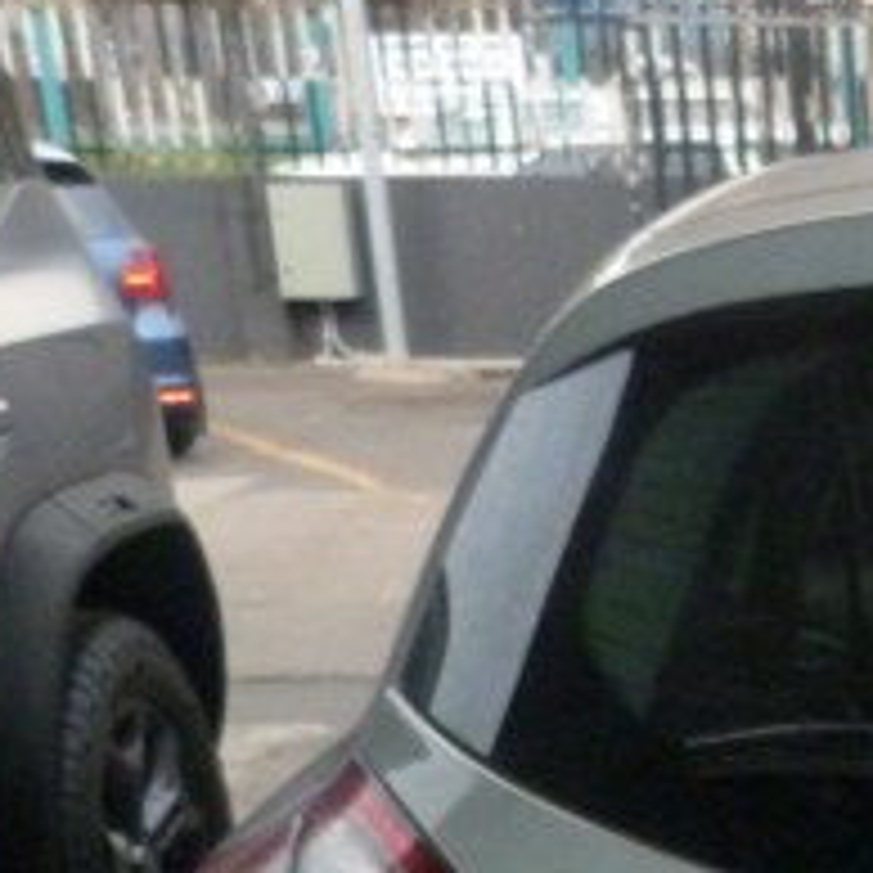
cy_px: 1287
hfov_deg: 16.6
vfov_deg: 17.3
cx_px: 1454
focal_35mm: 91
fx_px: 2596
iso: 400
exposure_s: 1/125
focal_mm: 4.5
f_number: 2.8
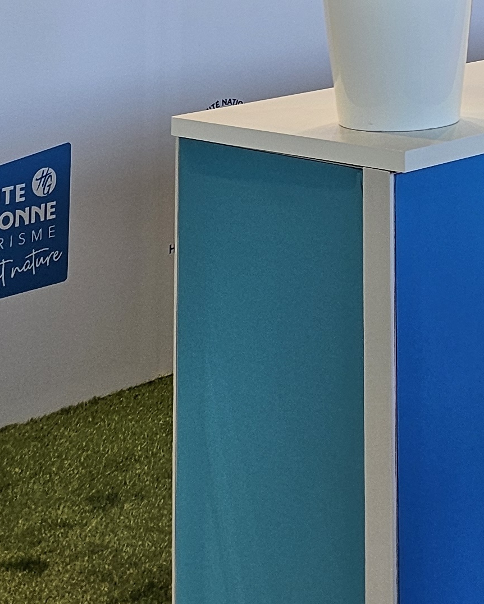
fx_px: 1557
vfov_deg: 19.2
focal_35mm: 87
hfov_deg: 17.3
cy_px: -306
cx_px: 486
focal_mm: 5
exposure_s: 1/100
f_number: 1.8
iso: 64
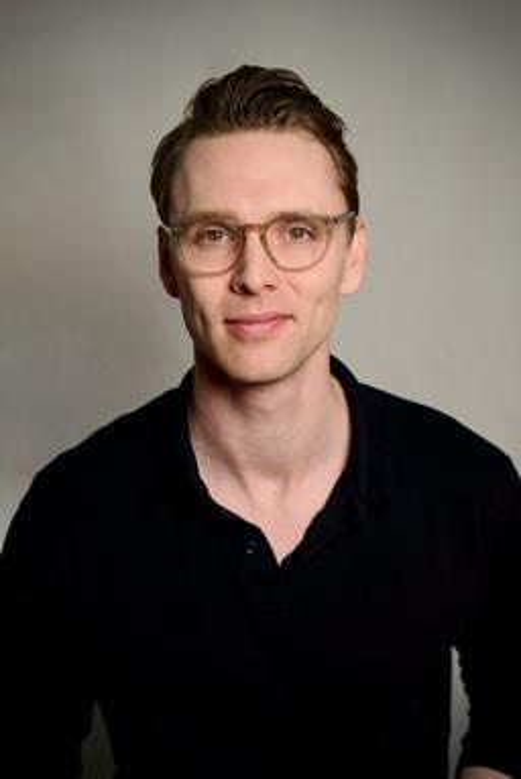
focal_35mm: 52
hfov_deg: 25.8
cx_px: 260
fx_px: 1138
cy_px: 390
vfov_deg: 37.8
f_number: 2.8
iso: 400
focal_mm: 35
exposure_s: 1/250
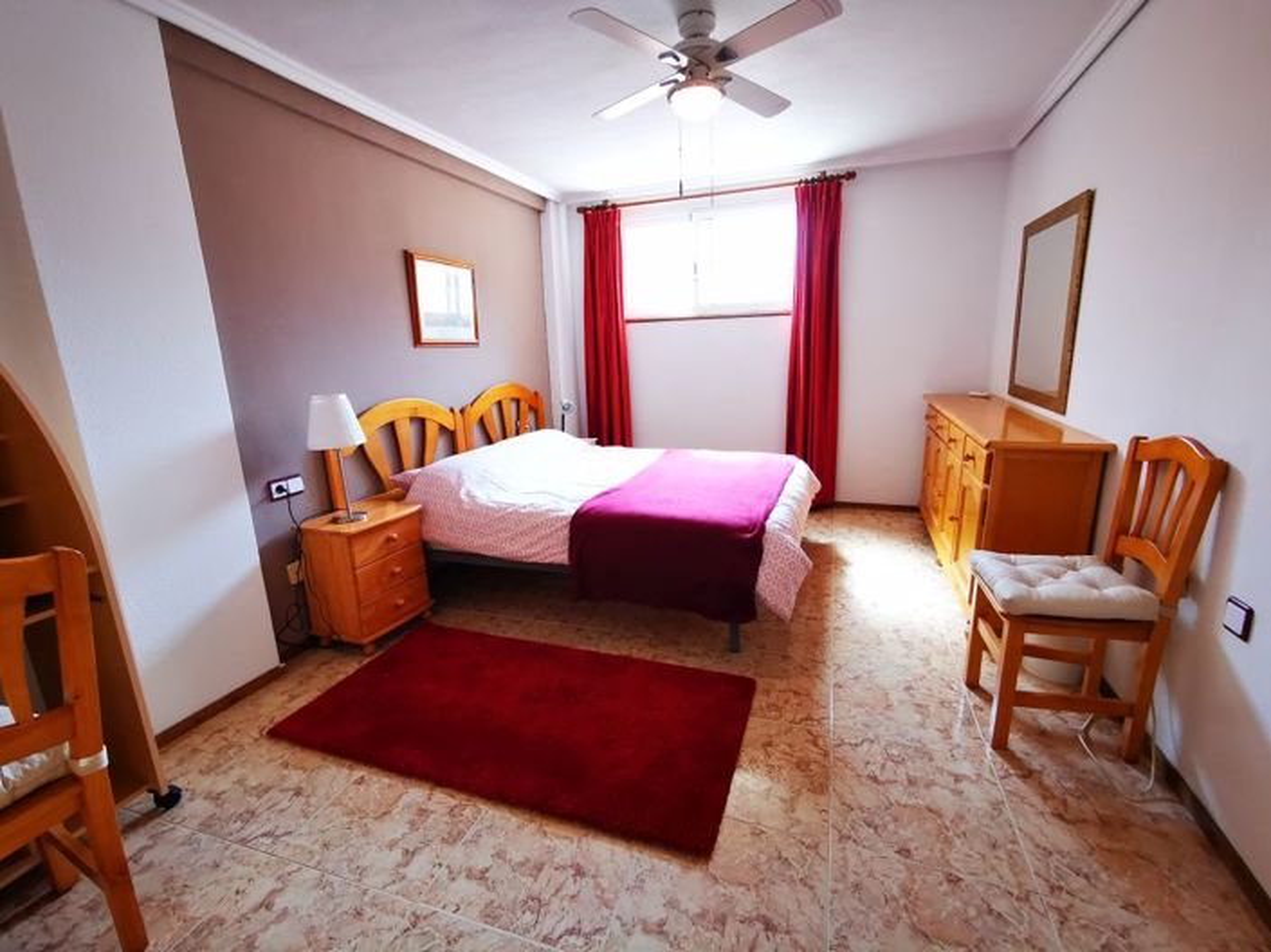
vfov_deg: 78.1
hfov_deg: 94.5
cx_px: 636
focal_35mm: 16
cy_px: 476
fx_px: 587
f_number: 2.2
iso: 320
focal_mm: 2.35
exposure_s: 1/33.3
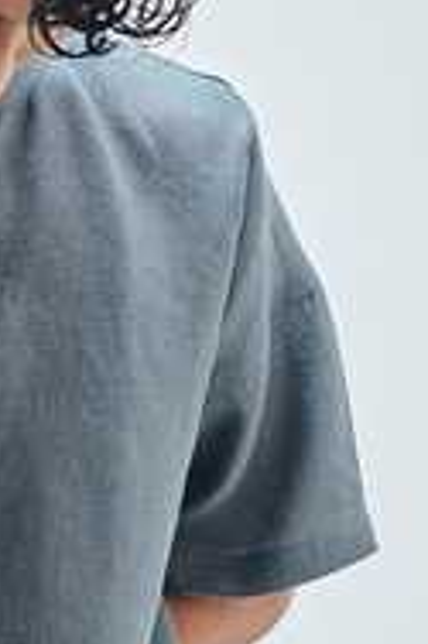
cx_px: -140
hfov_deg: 6.9
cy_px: 454
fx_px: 3502
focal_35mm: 196
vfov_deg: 10.5
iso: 400
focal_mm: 70
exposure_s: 1/125
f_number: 8
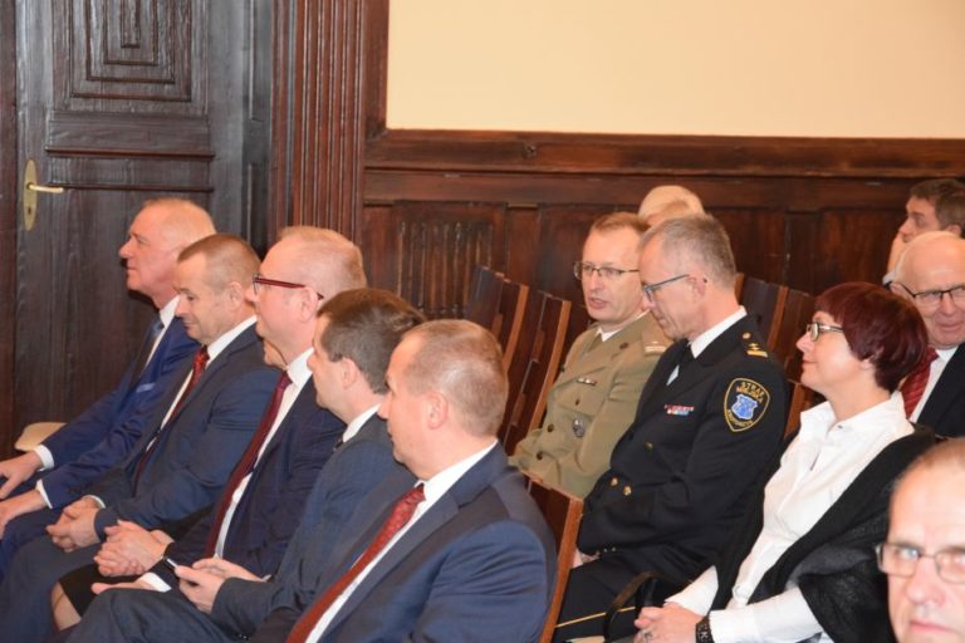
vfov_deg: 13.0
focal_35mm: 105
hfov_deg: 19.5
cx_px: 482
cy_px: 322
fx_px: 2814
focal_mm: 70
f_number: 5.3
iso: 3200
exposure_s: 1/60
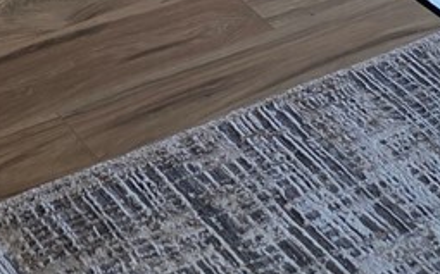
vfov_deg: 7.3
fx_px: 1833
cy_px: -632
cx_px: 255
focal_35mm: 153
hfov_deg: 13.7
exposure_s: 1/180
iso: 50
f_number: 1.7
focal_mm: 6.3
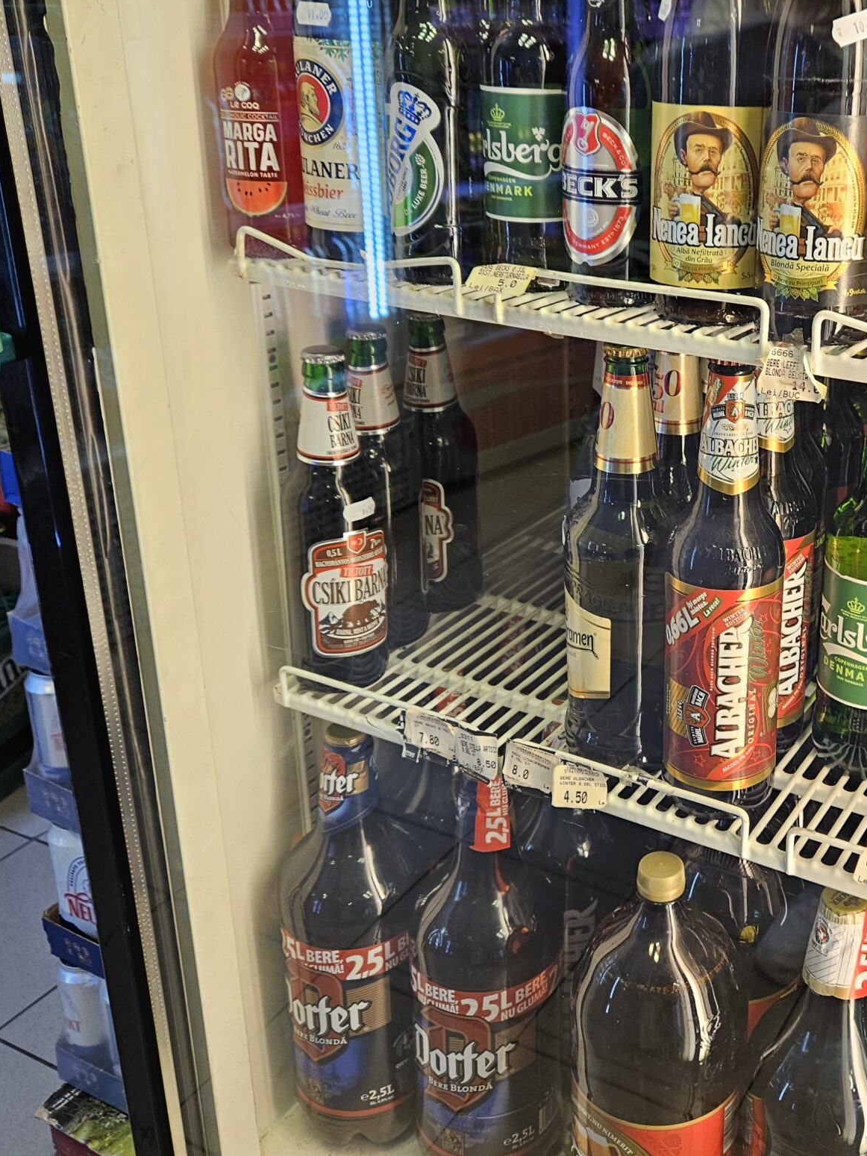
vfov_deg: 48.8
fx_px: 1269
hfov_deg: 36.4
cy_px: 493
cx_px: 701
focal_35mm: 38
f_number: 1.8
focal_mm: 5.4
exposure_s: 1/100
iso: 125
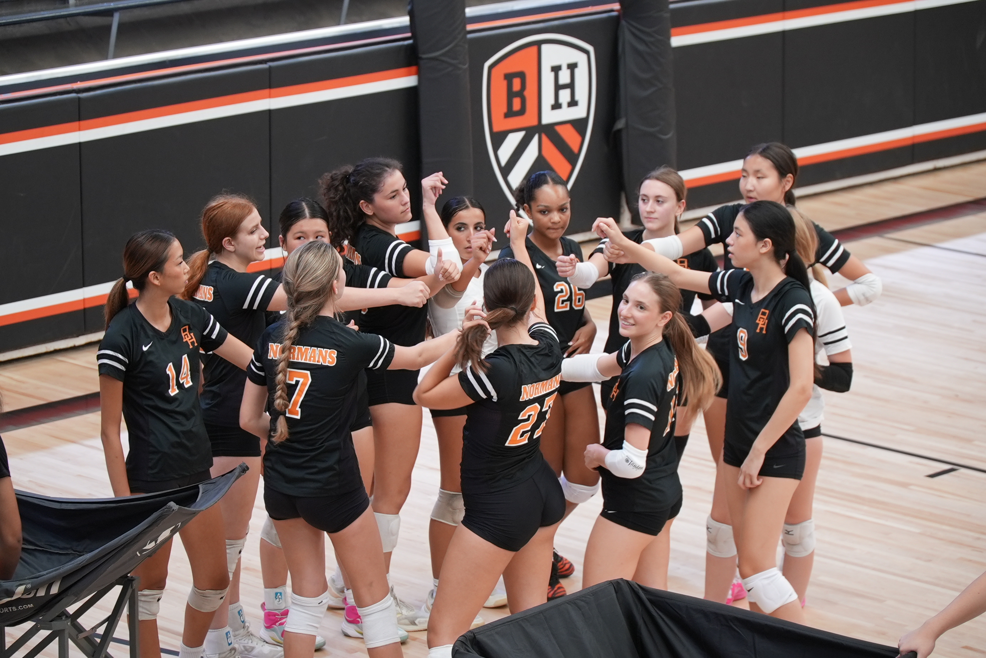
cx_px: 493
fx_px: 3206
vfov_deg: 11.7
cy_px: 329
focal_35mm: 117
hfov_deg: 17.5
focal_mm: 78
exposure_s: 1/125
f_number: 4
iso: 800
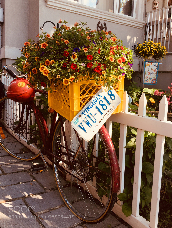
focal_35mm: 29
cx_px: 86
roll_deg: -0.2
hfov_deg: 48.4
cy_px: 114
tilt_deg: -7.3
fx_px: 191
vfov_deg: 61.5
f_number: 2.2
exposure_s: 1/211
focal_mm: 4.15
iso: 25
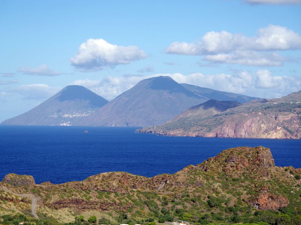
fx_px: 991
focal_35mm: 114
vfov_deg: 13.0
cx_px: 156
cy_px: 112
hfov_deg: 17.3
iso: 400
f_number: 7.1
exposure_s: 1/2000
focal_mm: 105
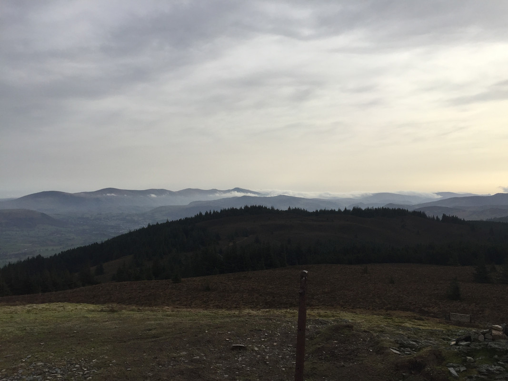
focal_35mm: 29
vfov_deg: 48.2
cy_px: 190
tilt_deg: +0.4
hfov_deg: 61.7
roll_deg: -2.8
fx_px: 426
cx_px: 254
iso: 32
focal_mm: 4.15
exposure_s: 1/3300
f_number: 2.2
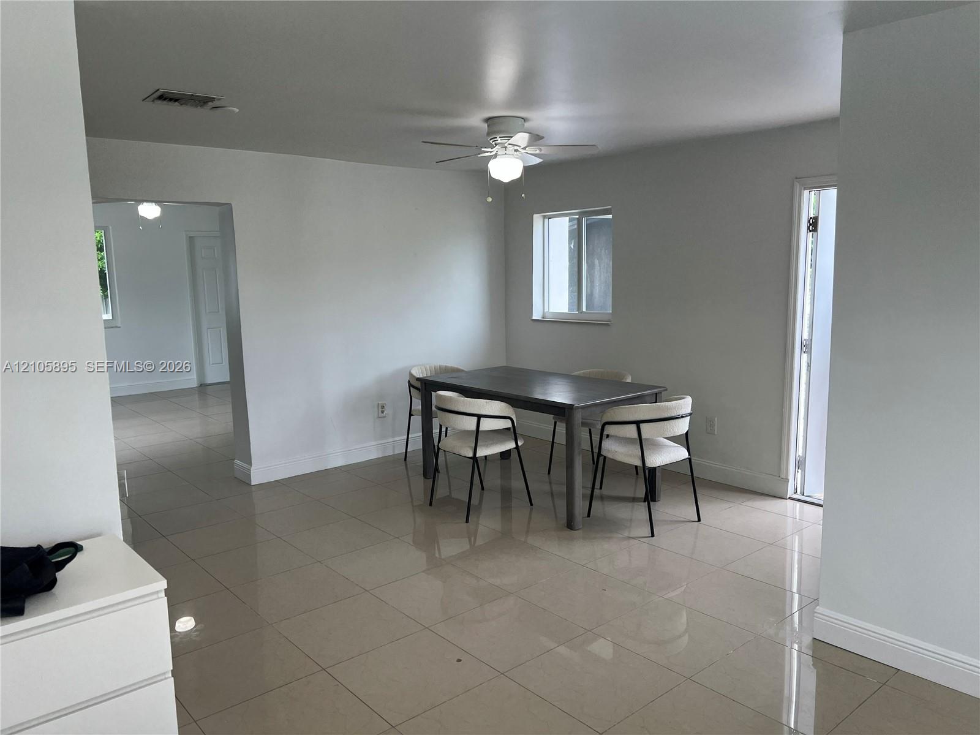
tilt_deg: -9.1
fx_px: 736
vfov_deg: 53.1
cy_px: 368
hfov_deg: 67.3
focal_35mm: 26
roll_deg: +0.5
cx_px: 490
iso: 64
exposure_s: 1/120
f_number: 1.5
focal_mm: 5.7
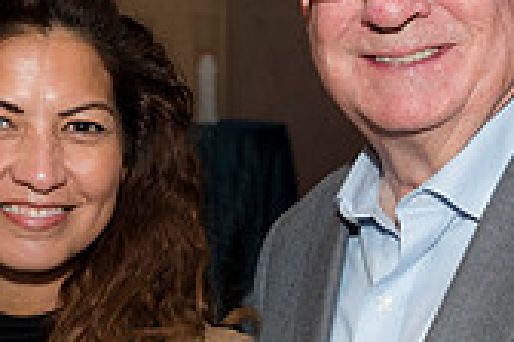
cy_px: 276
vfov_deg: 10.4
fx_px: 1870
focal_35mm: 131
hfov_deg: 15.3
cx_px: -18
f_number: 5.6
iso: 800
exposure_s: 1/125
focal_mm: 38
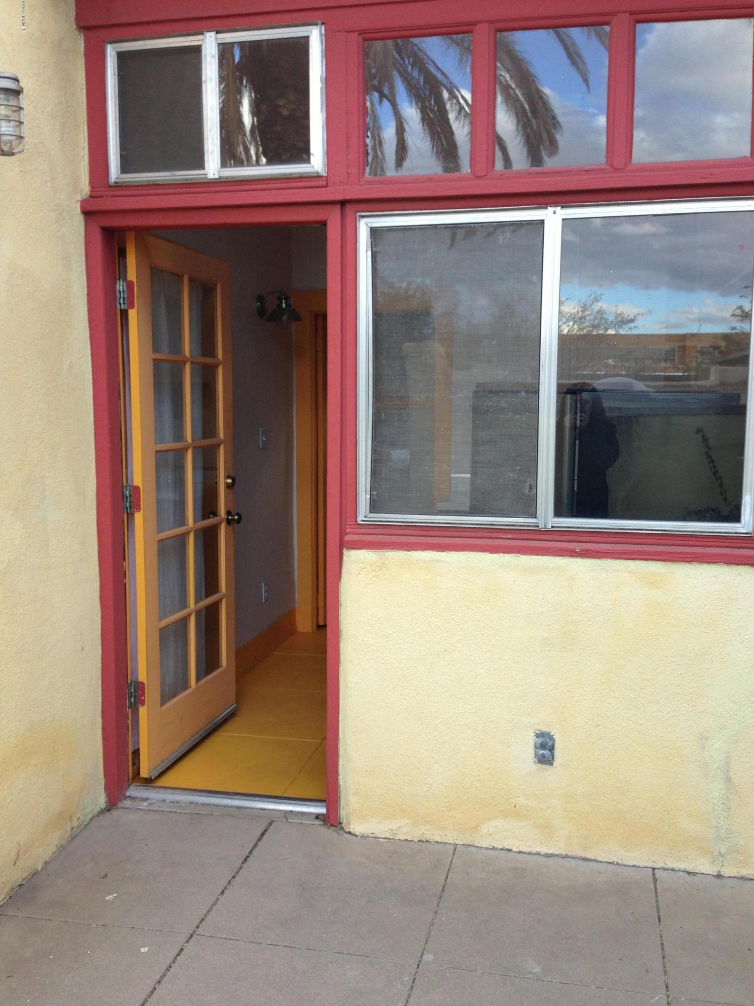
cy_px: 503
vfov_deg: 55.4
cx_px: 377
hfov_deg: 42.9
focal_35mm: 33
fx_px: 958
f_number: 2.4
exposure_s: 1/120
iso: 64
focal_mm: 4.13
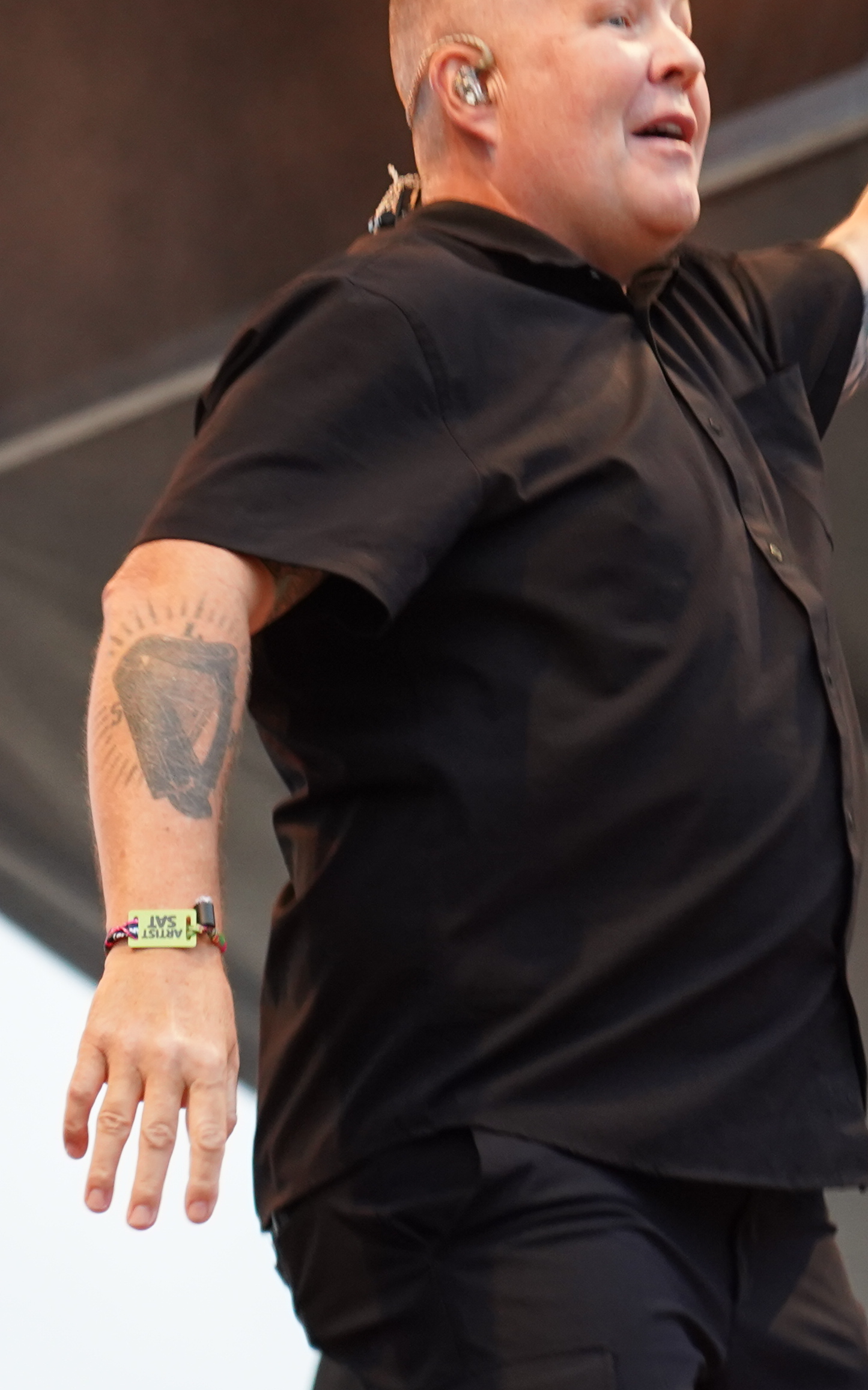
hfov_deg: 6.5
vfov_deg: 10.4
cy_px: 425
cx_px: 706
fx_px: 7608
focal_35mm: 201
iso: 1600
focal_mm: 76
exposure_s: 1/160
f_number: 4
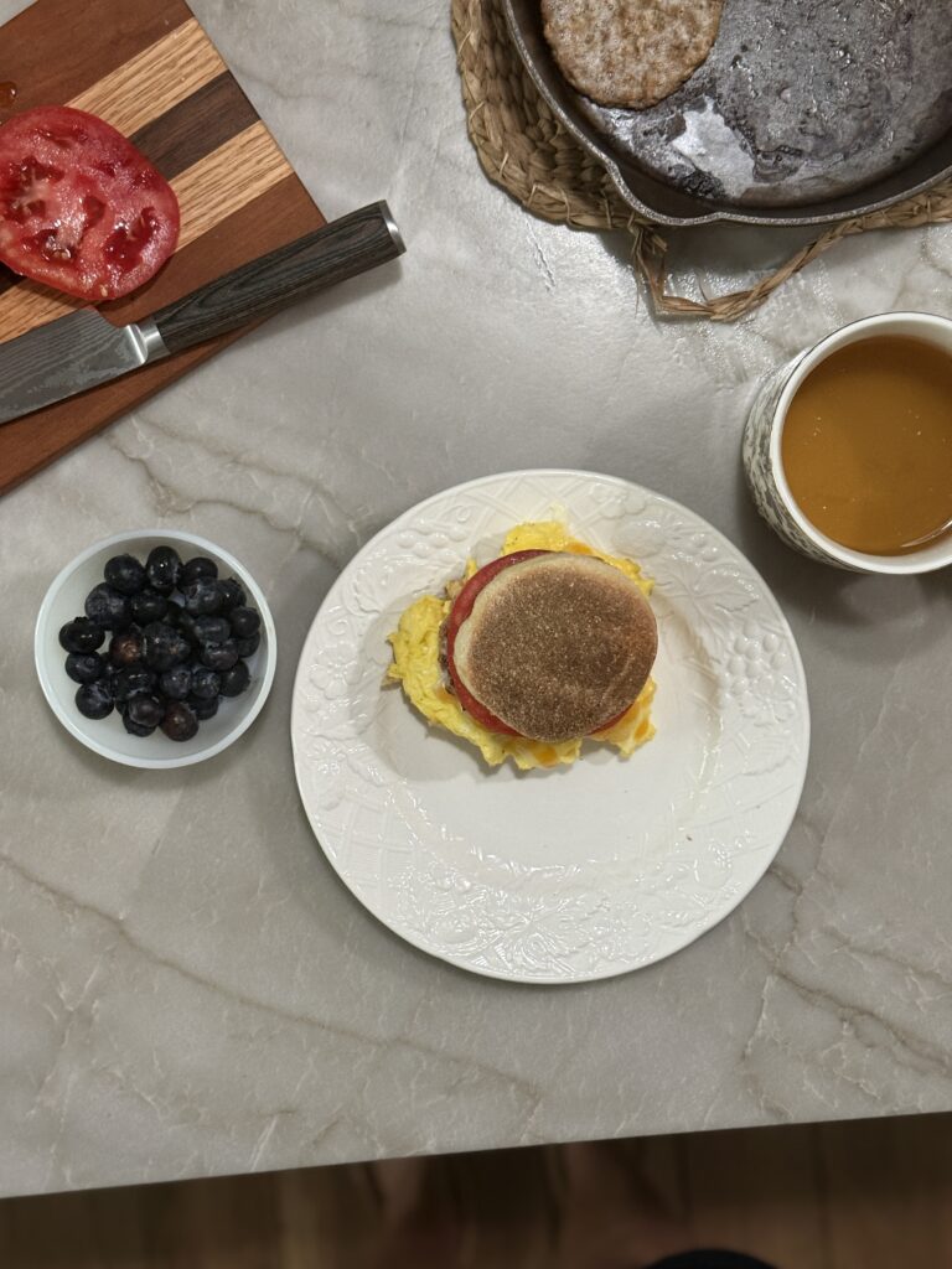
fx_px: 1760
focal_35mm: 48
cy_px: 634
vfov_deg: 39.7
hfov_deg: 30.3
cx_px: 476
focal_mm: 6.76
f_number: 1.78
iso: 250
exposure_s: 1/40
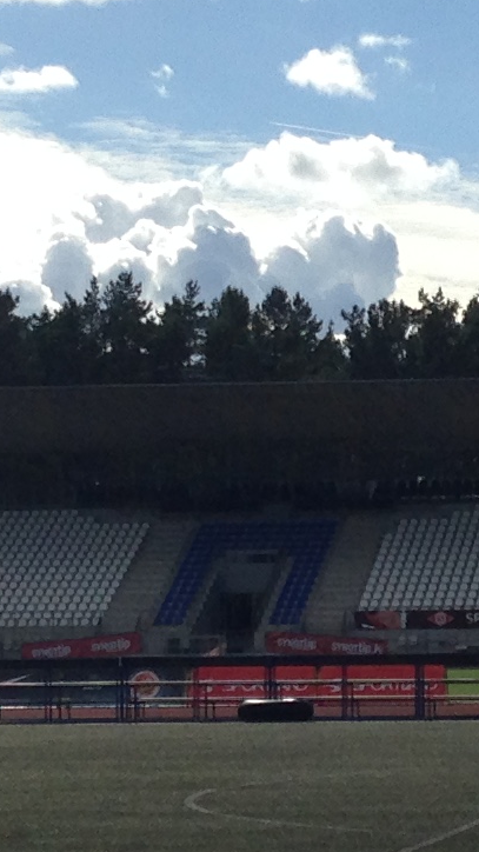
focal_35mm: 162
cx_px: 550
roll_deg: +1.1
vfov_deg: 13.3
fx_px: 3660
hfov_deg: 7.4
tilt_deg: +2.2
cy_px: 425
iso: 50
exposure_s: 1/3390
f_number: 2.4
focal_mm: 4.12
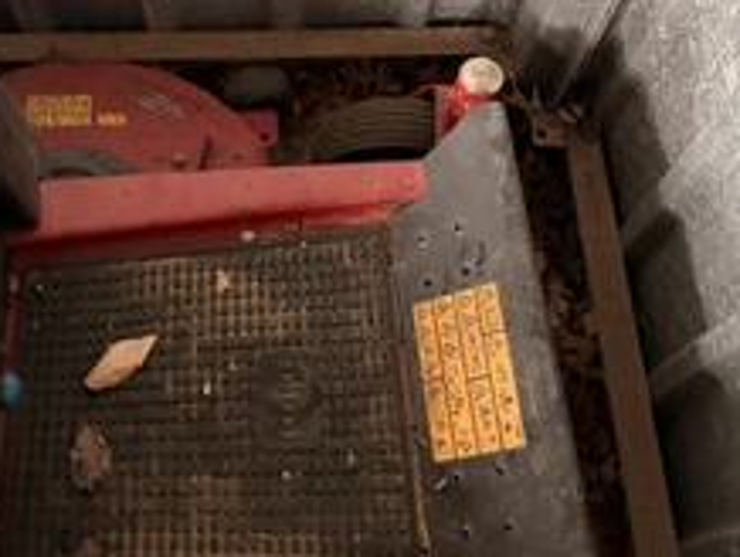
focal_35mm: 44
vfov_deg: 32.1
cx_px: 278
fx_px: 942
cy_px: 115
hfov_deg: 42.6
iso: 1000
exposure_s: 1/36
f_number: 1.78
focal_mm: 6.76
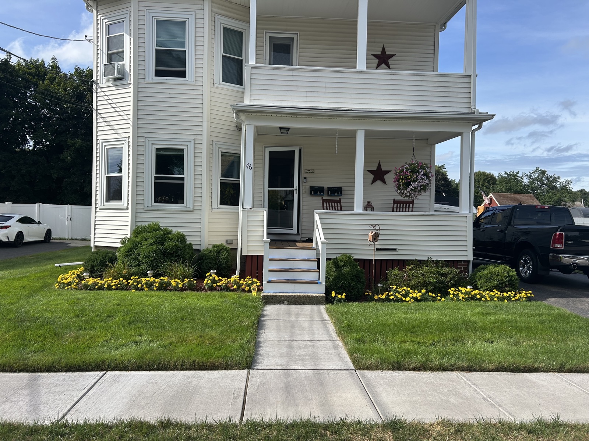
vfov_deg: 53.1
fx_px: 442
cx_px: 294
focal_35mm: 26
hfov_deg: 67.3
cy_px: 220
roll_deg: -0.4
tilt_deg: -1.1
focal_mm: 5.7
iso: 50
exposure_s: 1/3460
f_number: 1.5
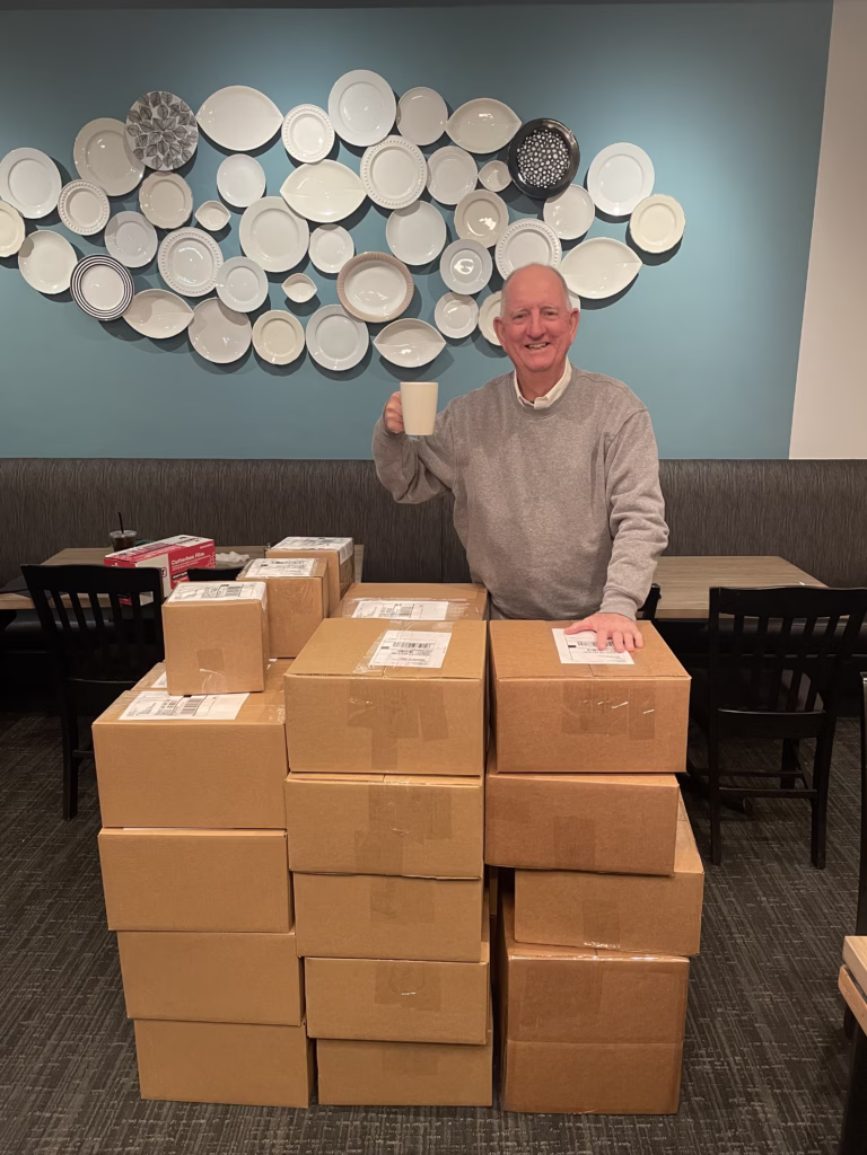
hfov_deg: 53.1
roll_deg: +0.4
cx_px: 434
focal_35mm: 26
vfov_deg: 67.3
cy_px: 578
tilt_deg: -13.5
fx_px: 868
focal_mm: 4.2
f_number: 1.6
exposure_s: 1/60
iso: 250
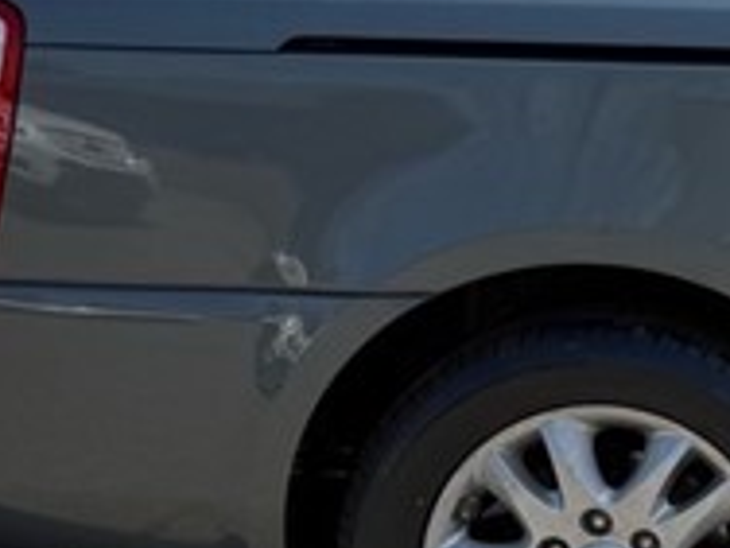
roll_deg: +1.9
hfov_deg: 13.2
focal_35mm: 131
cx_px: 1421
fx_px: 2763
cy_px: 233
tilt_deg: -9.0
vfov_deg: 11.3
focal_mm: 6.76
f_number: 1.78
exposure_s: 1/3759
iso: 80
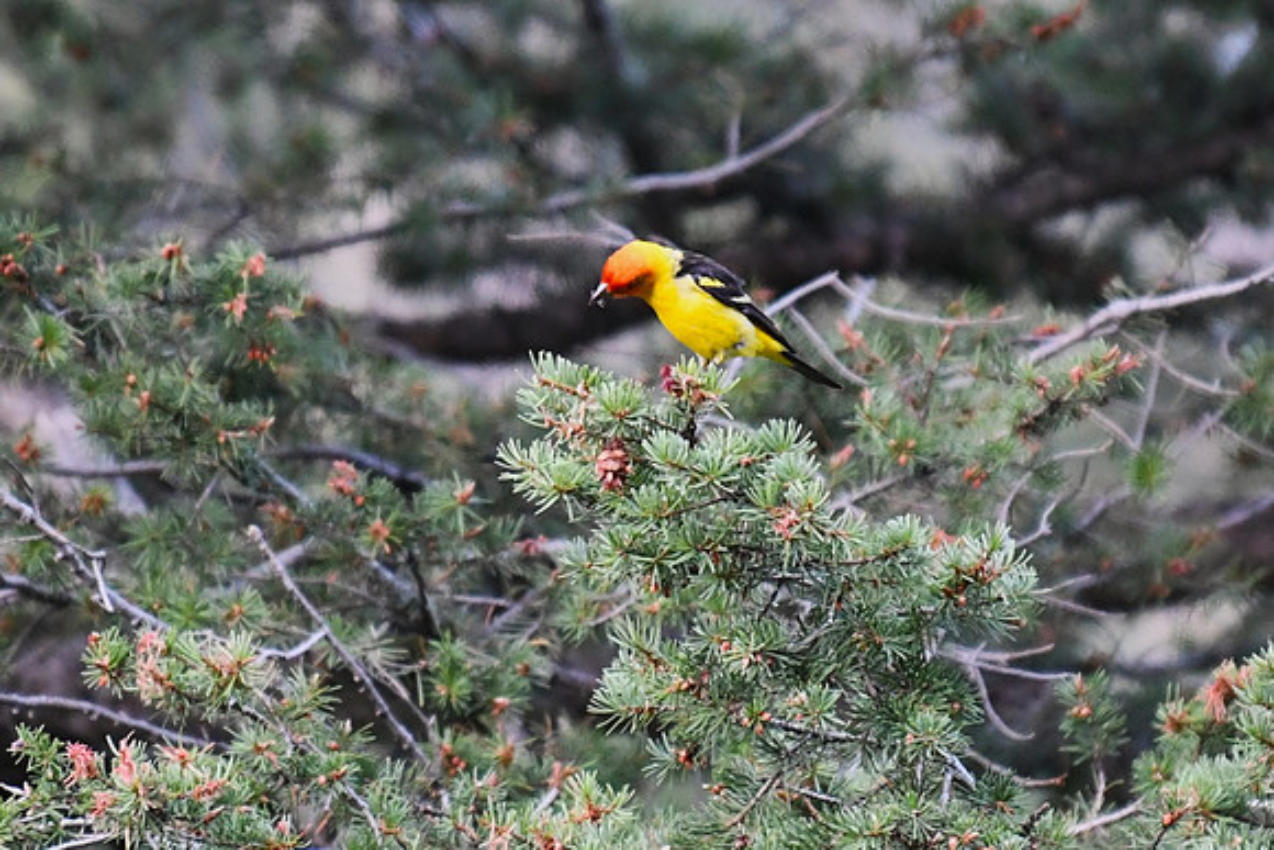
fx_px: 7079
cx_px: 637
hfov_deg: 10.3
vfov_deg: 6.9
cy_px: 425
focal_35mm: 200
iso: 1600
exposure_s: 1/400
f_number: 2.8
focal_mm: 200
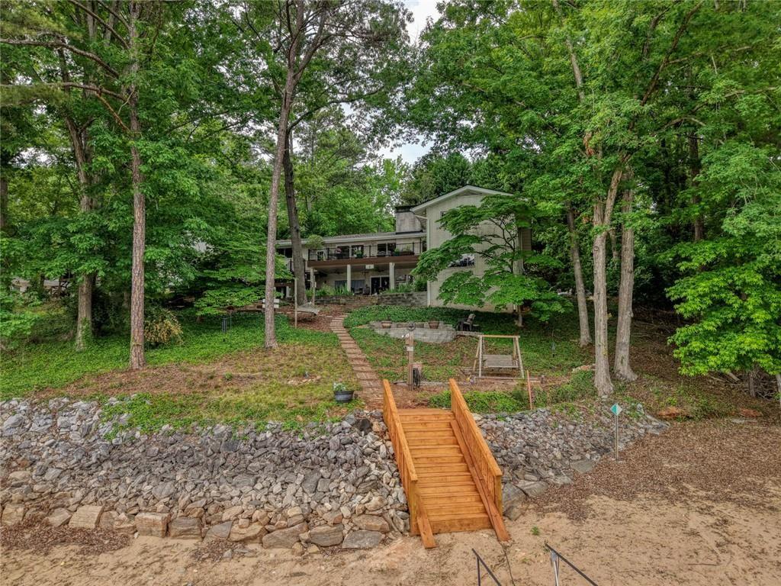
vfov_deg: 56.8
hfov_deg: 71.6
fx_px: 541
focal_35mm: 24
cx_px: 390
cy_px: 293
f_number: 1.8
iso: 210
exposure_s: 1/2000
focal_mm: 8.67
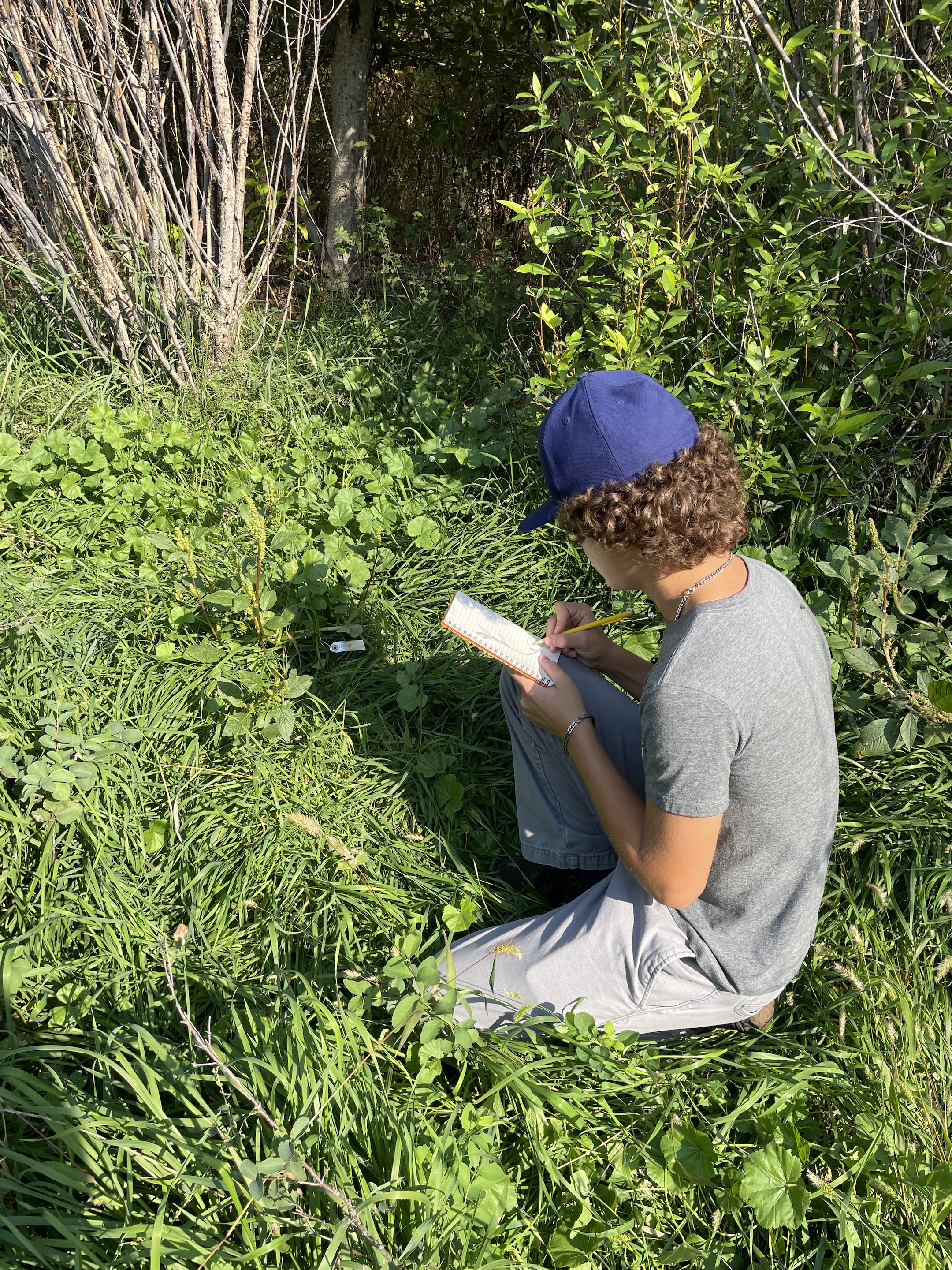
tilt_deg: -29.0
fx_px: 953
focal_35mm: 26
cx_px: 476
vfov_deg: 67.3
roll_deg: -2.6
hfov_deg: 53.1
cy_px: 635
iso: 32
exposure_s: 1/1208
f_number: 1.6
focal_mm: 4.2
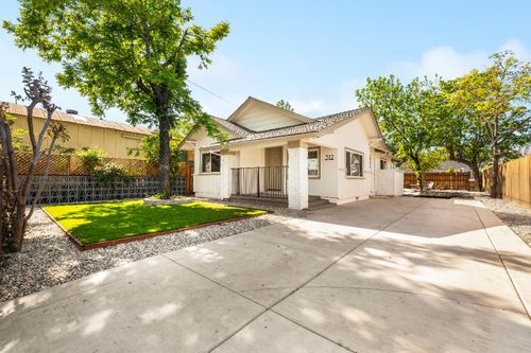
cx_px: 266
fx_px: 221
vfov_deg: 77.3
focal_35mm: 15
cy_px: 176
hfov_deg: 100.4
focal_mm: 15
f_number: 9
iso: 250
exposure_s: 1/13
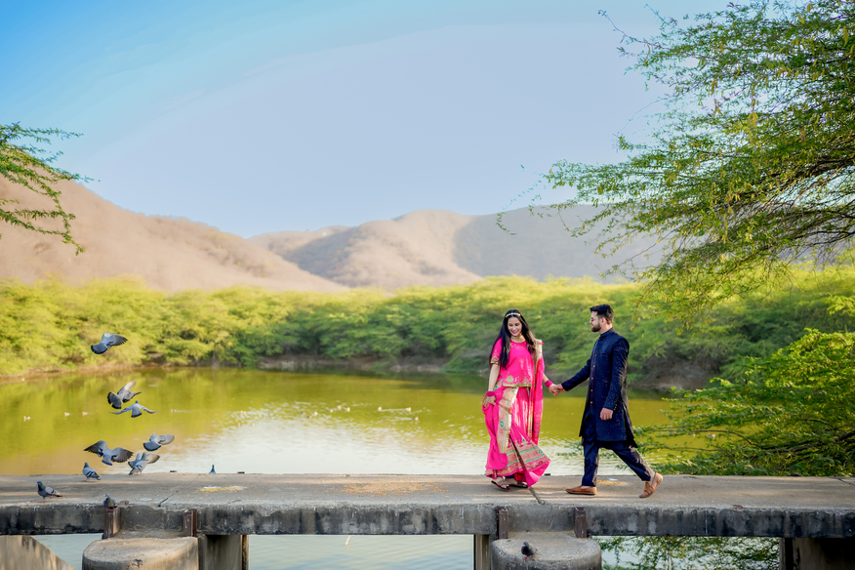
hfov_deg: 54.4
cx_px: 428
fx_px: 831
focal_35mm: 35
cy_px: 285
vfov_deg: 37.9
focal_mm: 35
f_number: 1.4
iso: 200
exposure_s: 1/1250
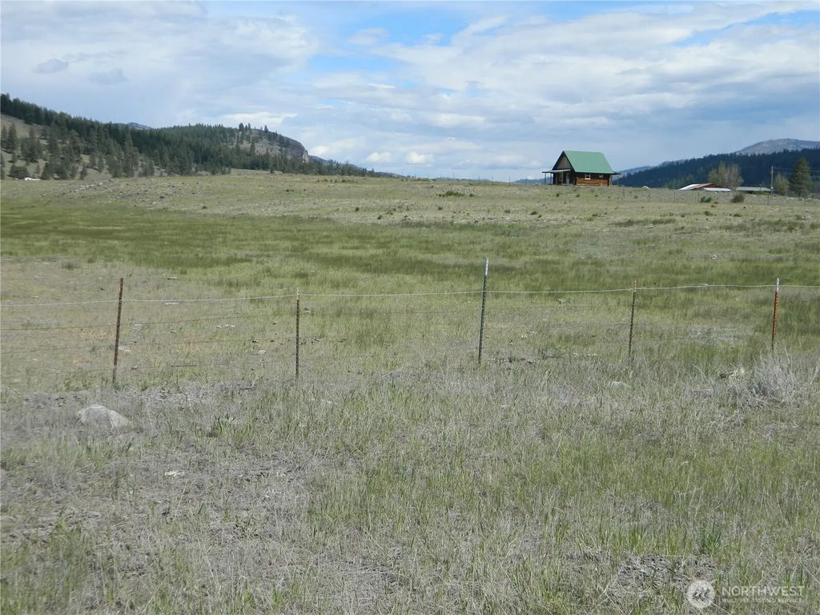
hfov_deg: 40.4
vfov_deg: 30.9
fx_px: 1113
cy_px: 308
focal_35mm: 47
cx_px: 410
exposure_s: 1/160
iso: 80
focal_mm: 8.4
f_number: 10.2
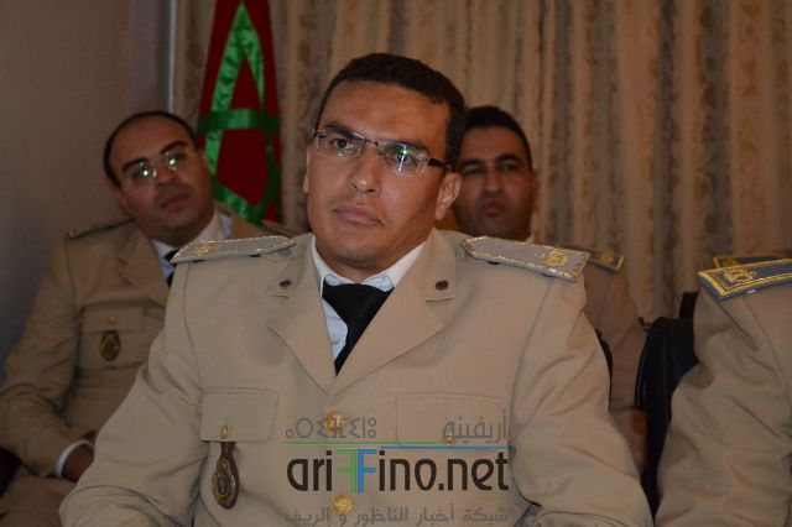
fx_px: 1814
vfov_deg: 16.5
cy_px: 264
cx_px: 396
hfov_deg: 24.6
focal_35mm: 82
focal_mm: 55
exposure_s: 1/60
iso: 3200
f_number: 5.6
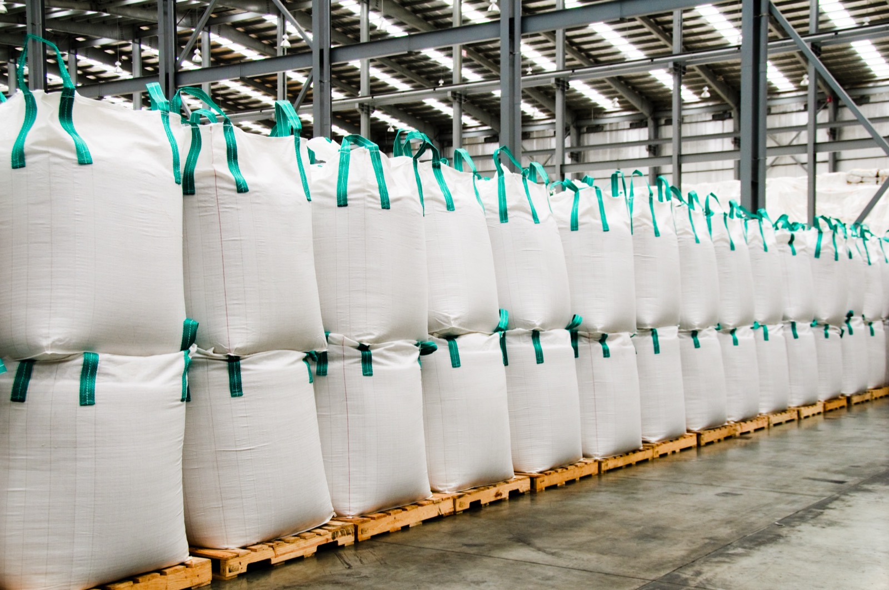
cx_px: 444
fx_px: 1147
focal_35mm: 46
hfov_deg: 42.4
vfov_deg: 28.9
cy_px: 295
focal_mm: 31
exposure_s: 1/60
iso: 200
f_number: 5.6
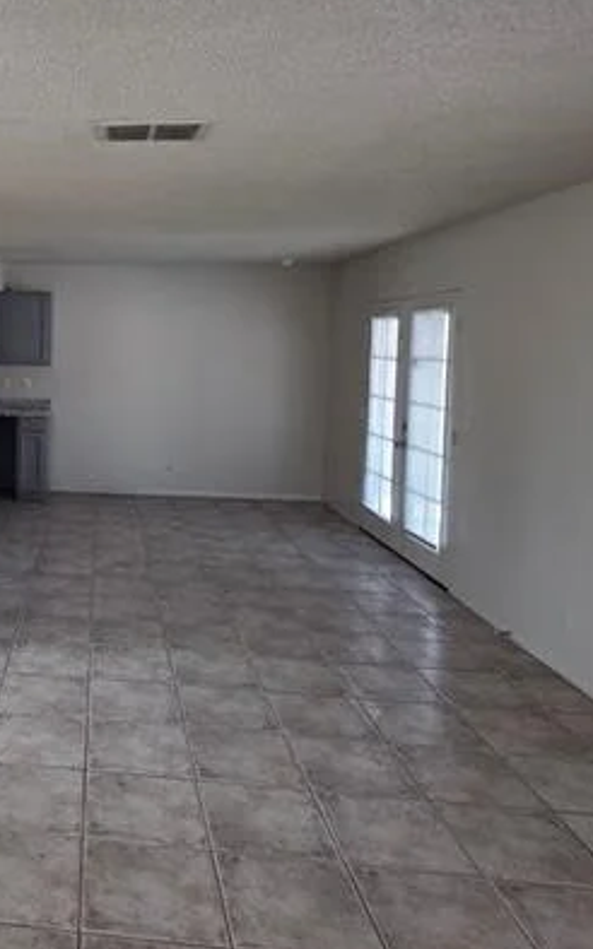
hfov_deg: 39.1
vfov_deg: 66.0
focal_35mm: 28
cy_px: 388
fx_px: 725
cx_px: -7
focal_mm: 2.2
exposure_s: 1/120
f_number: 1.9
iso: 160
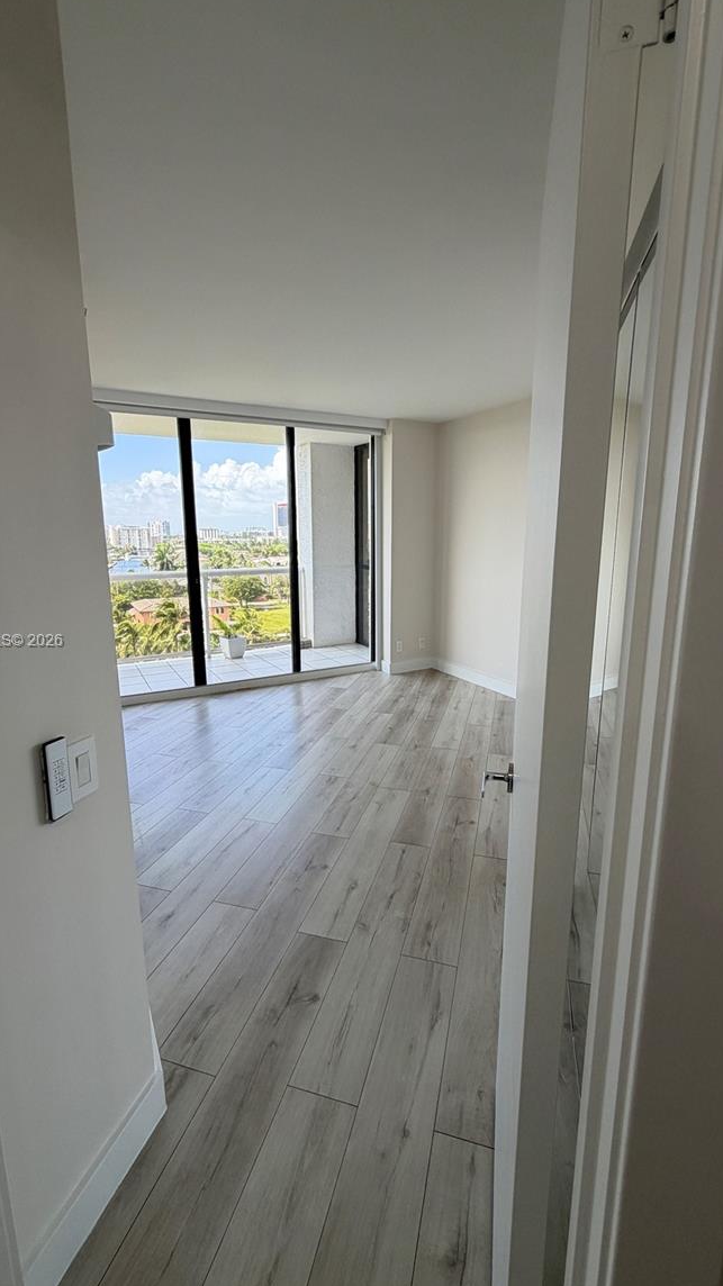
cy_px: 642
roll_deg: +0.2
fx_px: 546
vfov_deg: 99.4
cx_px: 361
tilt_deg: -10.2
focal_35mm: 16
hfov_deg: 67.1
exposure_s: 1/155
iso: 64
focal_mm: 2.22
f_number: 2.2
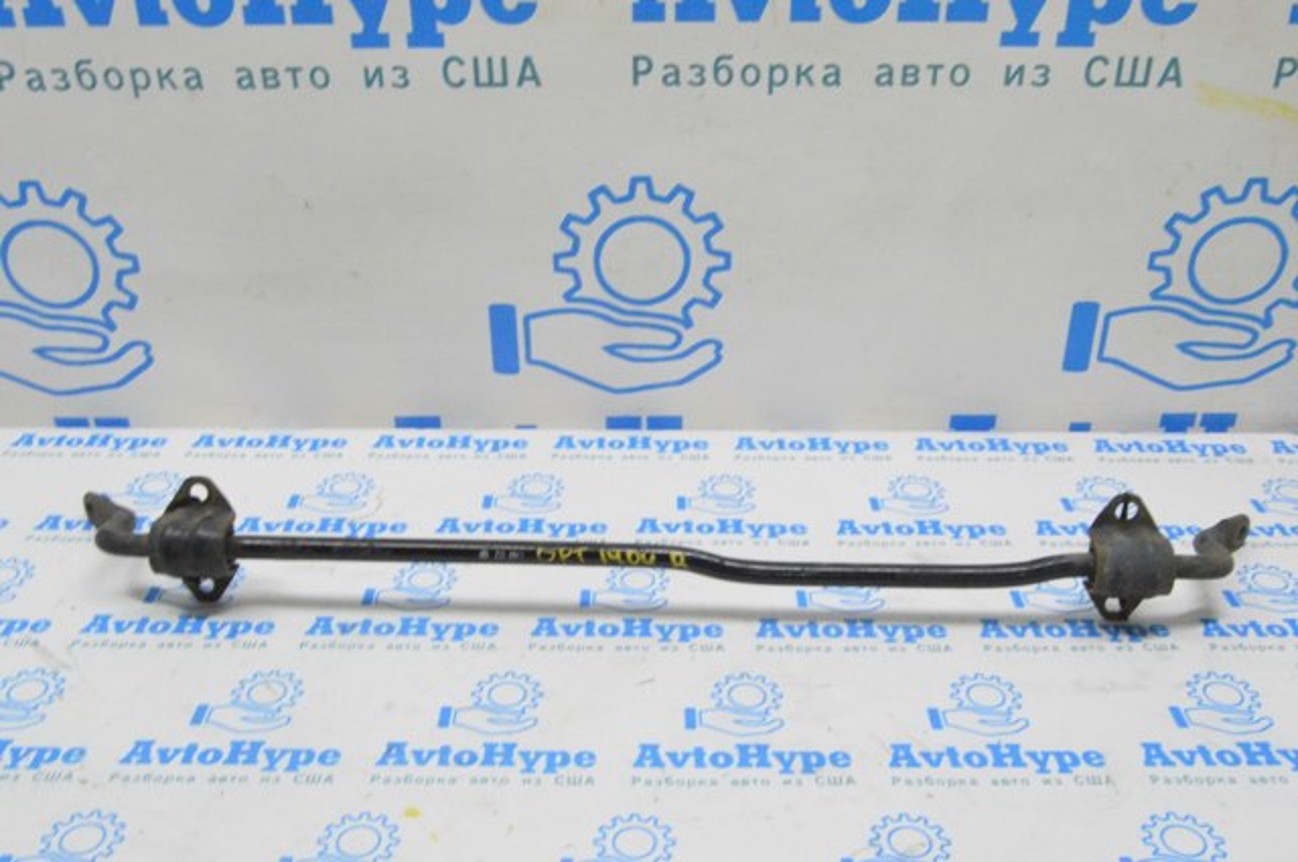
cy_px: 431
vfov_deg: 36.8
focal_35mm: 36
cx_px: 649
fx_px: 1296
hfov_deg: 53.2
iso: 6400
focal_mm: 24
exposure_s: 1/20
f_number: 20
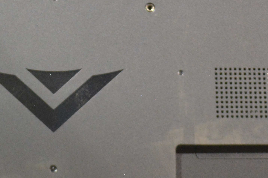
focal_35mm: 126
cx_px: 86
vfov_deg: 10.8
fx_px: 938
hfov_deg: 16.2
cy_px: 42
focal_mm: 20
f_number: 3.8
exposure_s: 1/30
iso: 1600
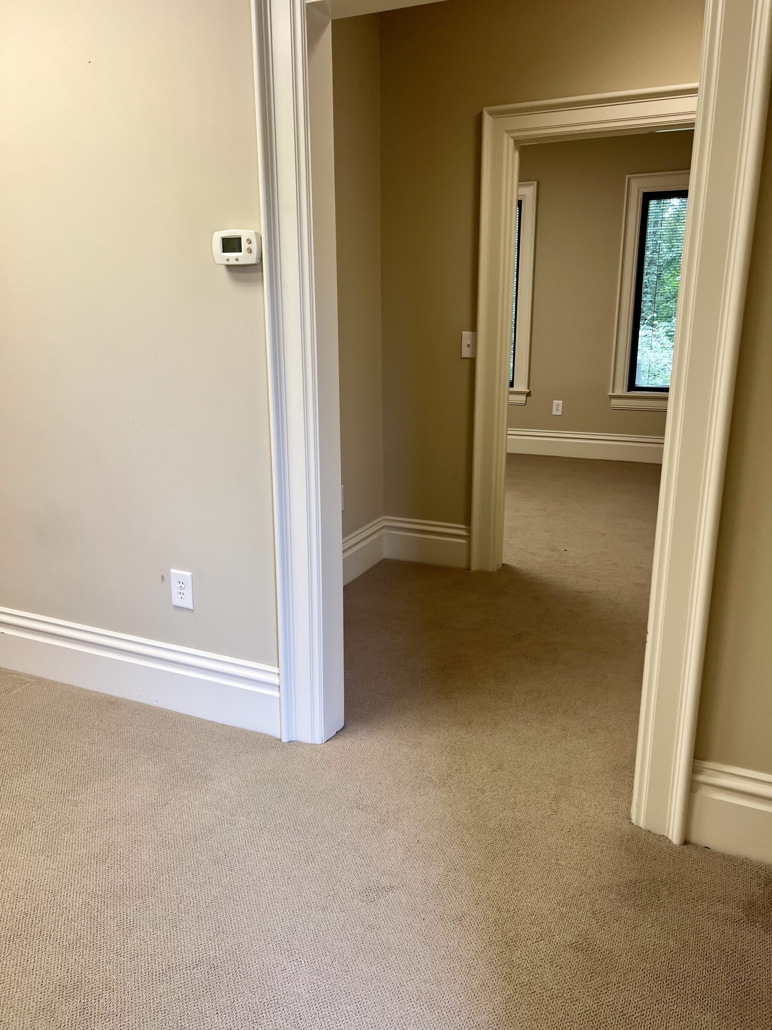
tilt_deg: -13.4
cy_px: 515
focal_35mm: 26
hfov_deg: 53.1
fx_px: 773
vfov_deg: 67.3
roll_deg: +2.3
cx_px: 386
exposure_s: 1/120
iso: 100
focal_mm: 5.7
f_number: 1.5
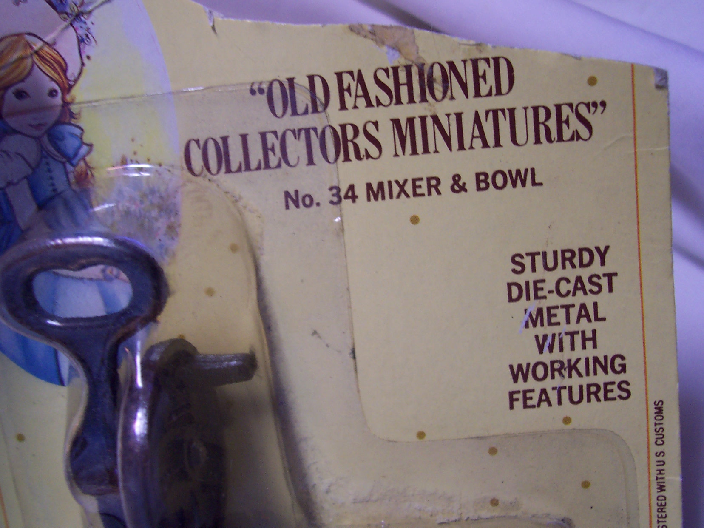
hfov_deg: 50.1
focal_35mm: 37
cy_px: 264
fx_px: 752
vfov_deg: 38.7
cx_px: 352
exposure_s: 1/30
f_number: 2.8
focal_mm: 5.6
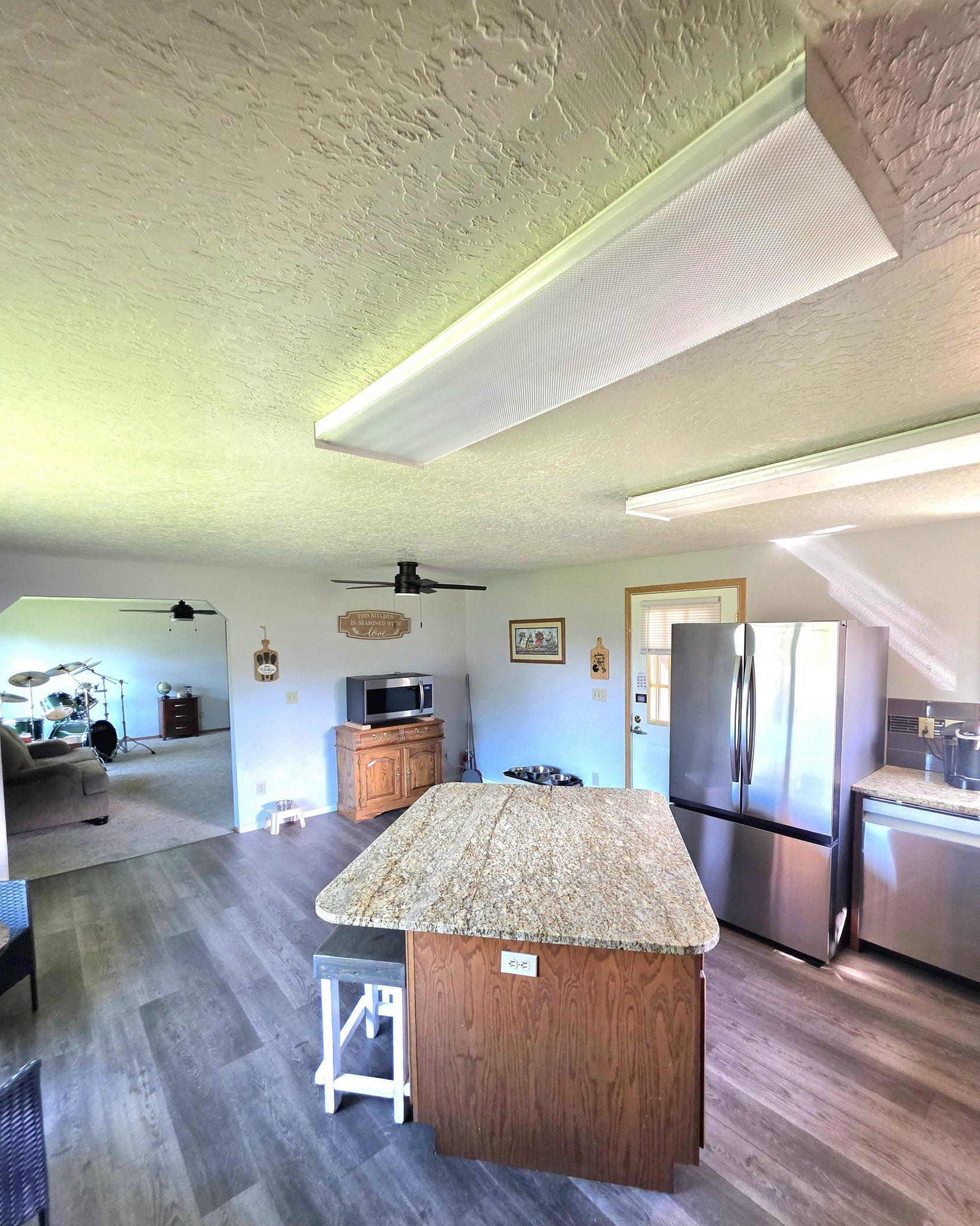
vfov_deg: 100.4
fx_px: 507
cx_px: 490
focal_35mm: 14
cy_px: 670
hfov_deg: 88.0
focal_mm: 2.2
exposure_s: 1/60.2
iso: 200
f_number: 1.9
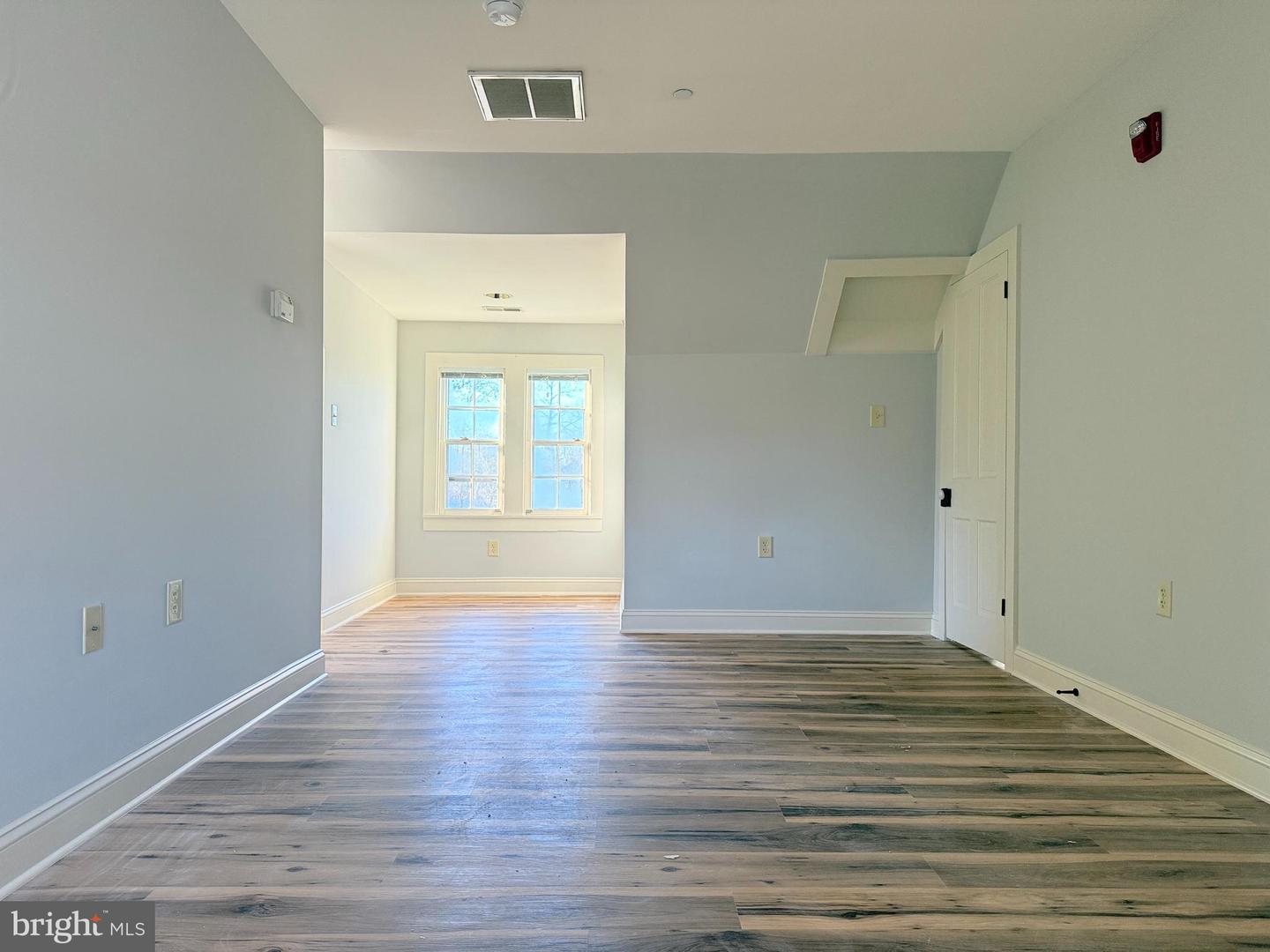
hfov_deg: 71.6
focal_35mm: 24
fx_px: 881
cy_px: 476
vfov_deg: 56.8
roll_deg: -0.6
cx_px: 635
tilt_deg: +0.1
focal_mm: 6.76
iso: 200
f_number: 1.78
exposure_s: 1/185
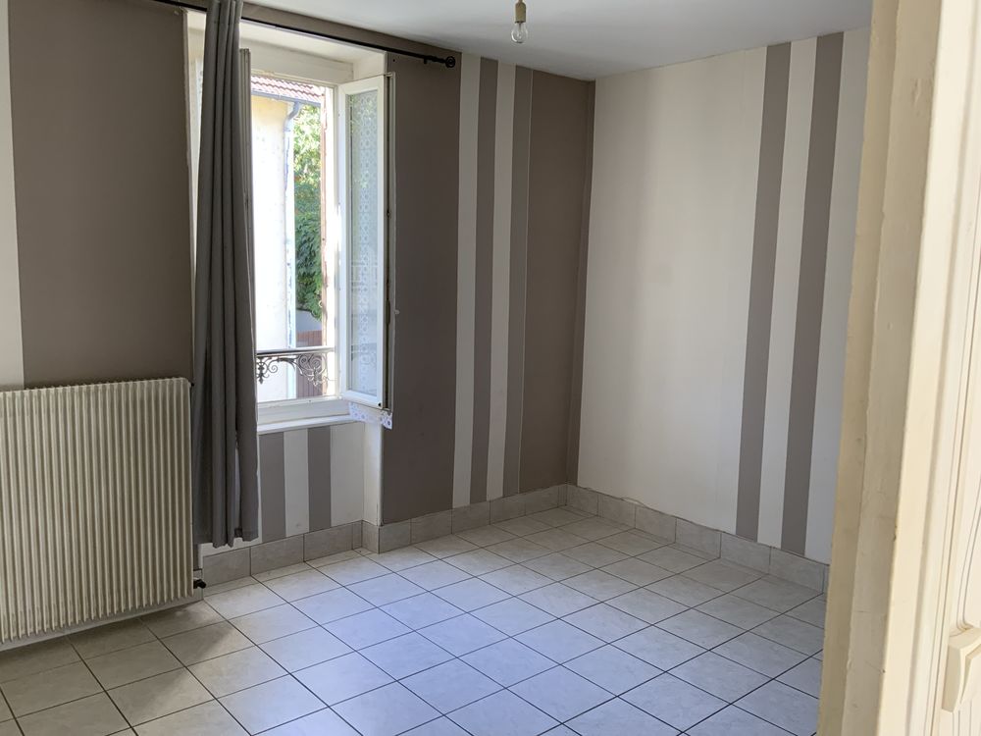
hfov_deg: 61.7
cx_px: 490
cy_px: 368
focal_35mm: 29
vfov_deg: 48.2
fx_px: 822
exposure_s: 1/122
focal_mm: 3
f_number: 1.8
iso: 64
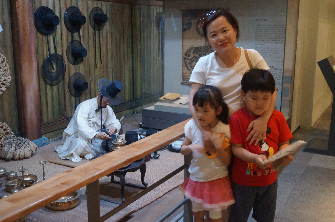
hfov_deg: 49.6
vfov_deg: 34.1
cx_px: 168
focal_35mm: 39
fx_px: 363
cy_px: 111
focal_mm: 26
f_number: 4.5
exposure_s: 1/15
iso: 3200
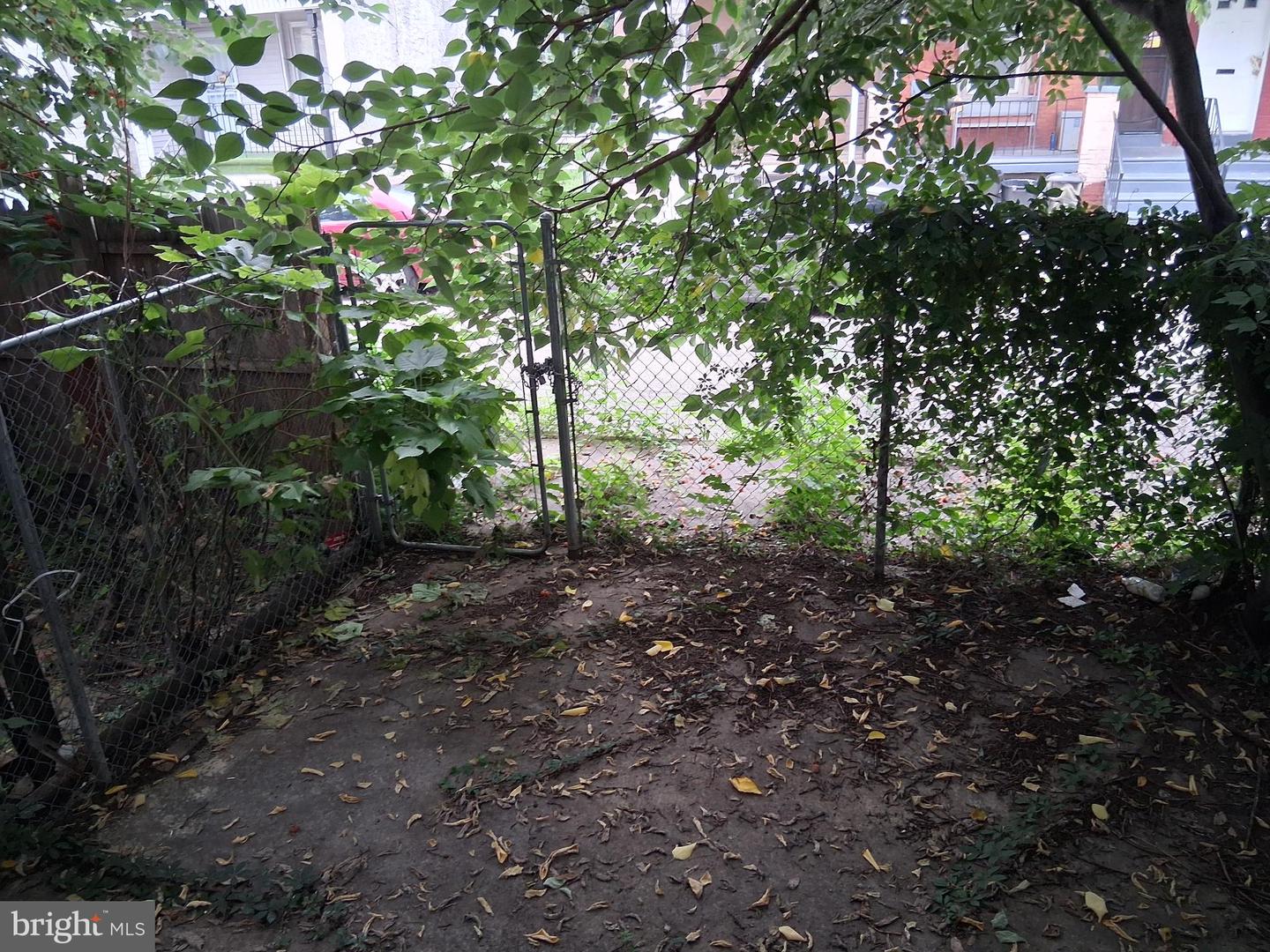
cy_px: 476
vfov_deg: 53.1
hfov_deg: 67.3
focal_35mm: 26
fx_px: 954
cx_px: 635
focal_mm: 3.98
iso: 320
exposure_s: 1/50
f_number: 1.8
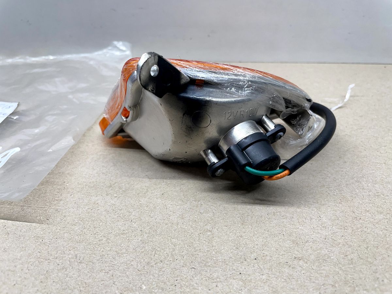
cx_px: 196
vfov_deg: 53.1
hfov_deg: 67.3
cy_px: 147
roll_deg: +1.6
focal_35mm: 26
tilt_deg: -35.7
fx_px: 294
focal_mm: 4.2
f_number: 1.6
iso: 64
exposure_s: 1/100
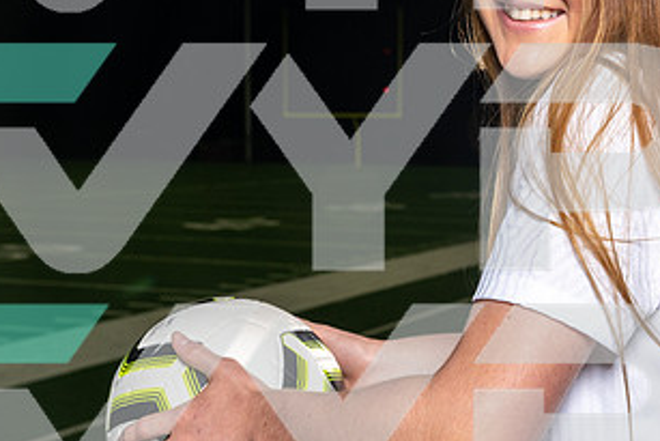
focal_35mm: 83
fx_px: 1522
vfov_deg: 16.4
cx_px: 439
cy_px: 158
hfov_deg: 24.3
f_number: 9
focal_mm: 44
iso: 320
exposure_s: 1/250
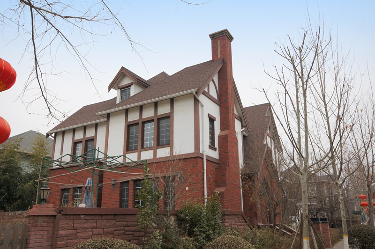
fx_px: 312
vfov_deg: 43.5
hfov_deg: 62.0
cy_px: 124
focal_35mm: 30
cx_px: 188
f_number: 11
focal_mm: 20
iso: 200
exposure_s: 1/100
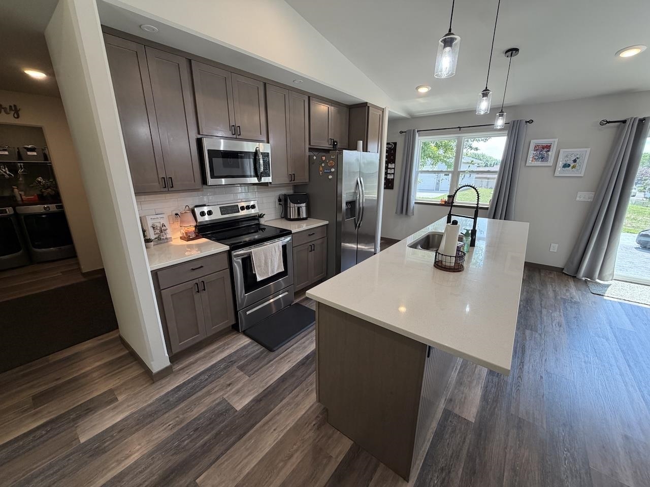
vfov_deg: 85.7
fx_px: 263
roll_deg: -0.7
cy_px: 244
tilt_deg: -14.7
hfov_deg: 102.1
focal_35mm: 14
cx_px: 325
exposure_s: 1/120
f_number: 2.2
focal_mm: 2.22
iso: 160
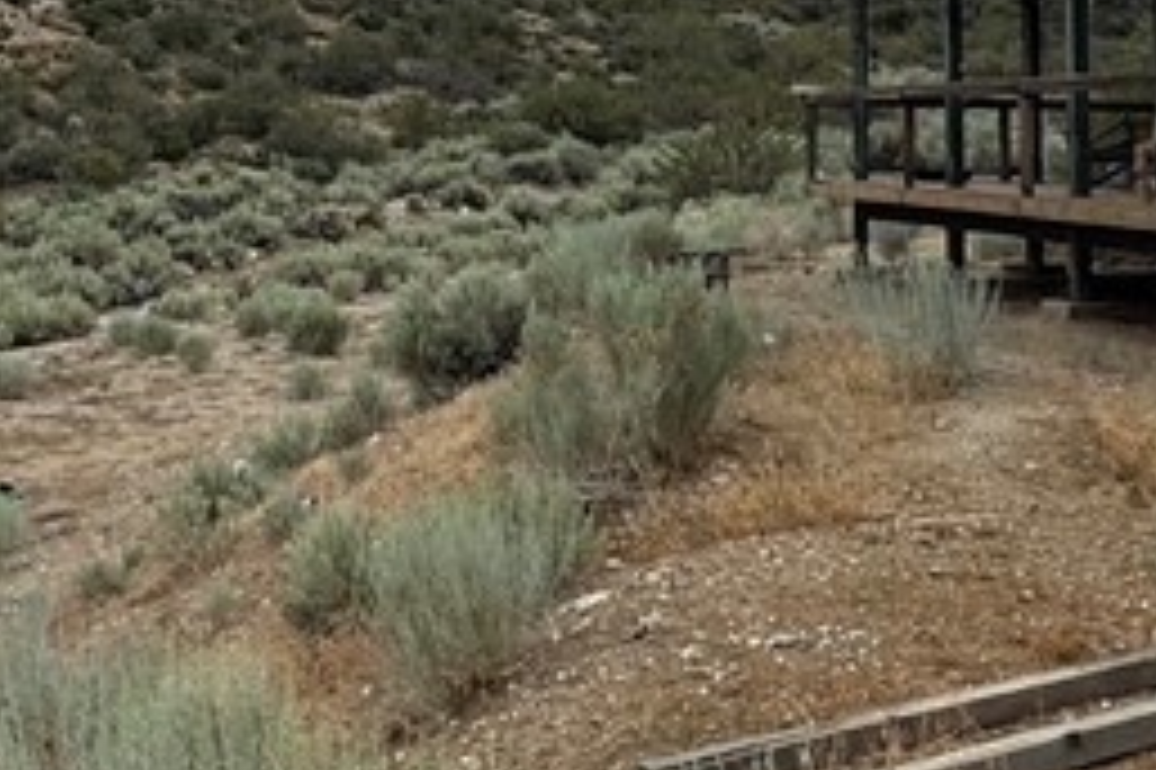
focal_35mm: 58
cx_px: 261
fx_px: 1861
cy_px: -36
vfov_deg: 22.3
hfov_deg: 33.7
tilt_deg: +4.5
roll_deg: -0.6
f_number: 2.2
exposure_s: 1/2273
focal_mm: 2.22
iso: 50
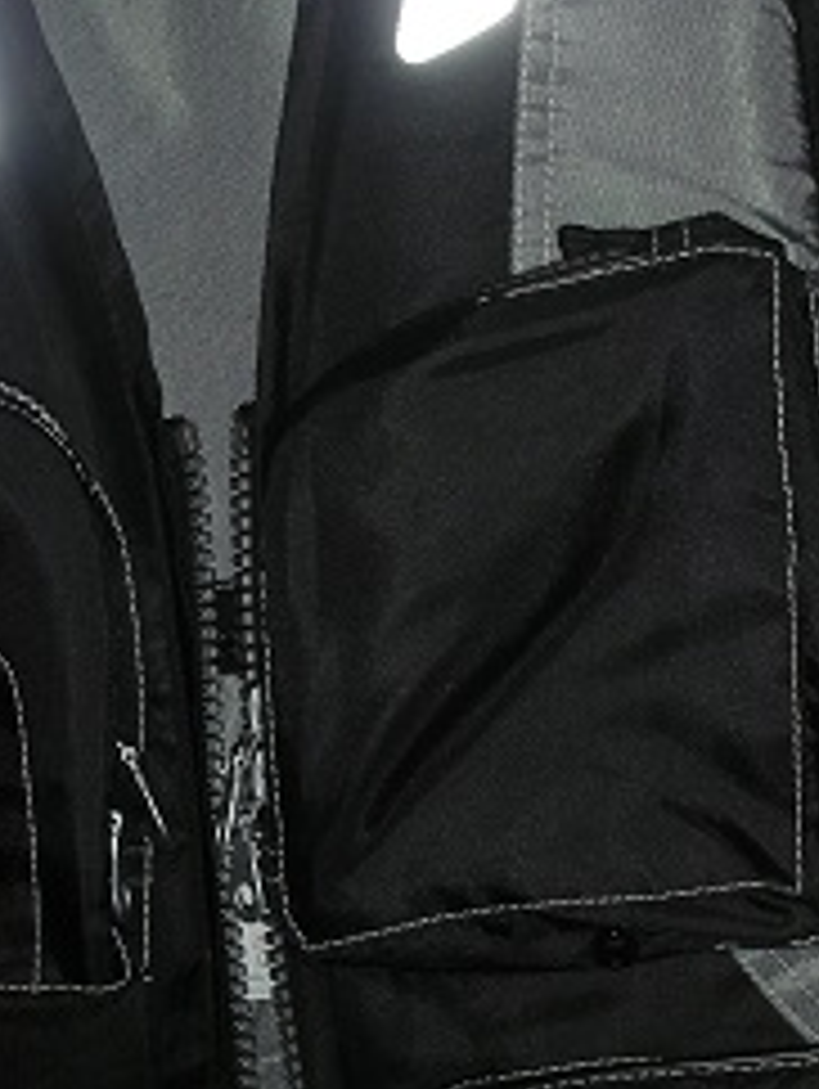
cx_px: 432
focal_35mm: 77
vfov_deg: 25.3
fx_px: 2425
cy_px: 488
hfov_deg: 19.2
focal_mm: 5.8
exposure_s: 1/60.1
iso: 50
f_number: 3
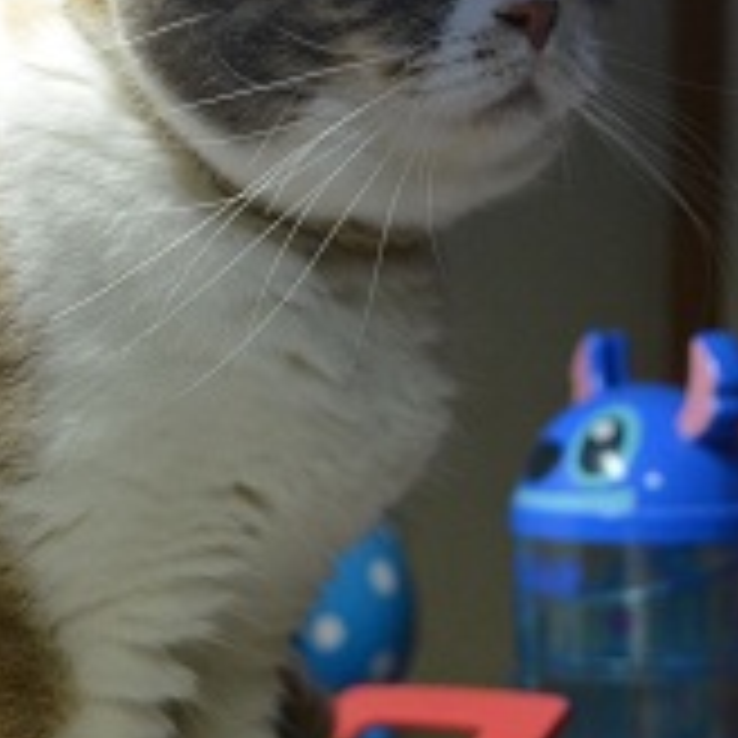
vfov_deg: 18.9
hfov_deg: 18.9
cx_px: 407
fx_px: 2219
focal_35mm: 92
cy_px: 308
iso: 1600
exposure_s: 1/400
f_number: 4
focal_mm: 24
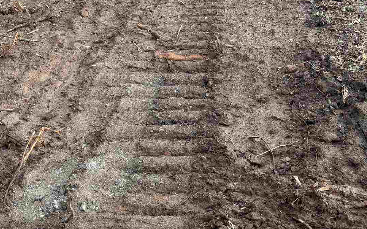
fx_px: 780
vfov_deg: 16.1
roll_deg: -3.2
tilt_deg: -13.7
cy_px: -42
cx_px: 105
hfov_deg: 26.2
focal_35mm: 78
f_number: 1.6
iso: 125
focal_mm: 5.96
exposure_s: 1/121
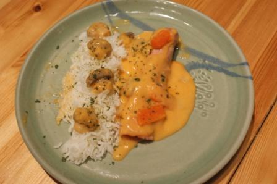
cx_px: 138
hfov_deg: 43.6
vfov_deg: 29.8
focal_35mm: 45
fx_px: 346
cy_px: 92
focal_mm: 30
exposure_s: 1/20
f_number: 5
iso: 400
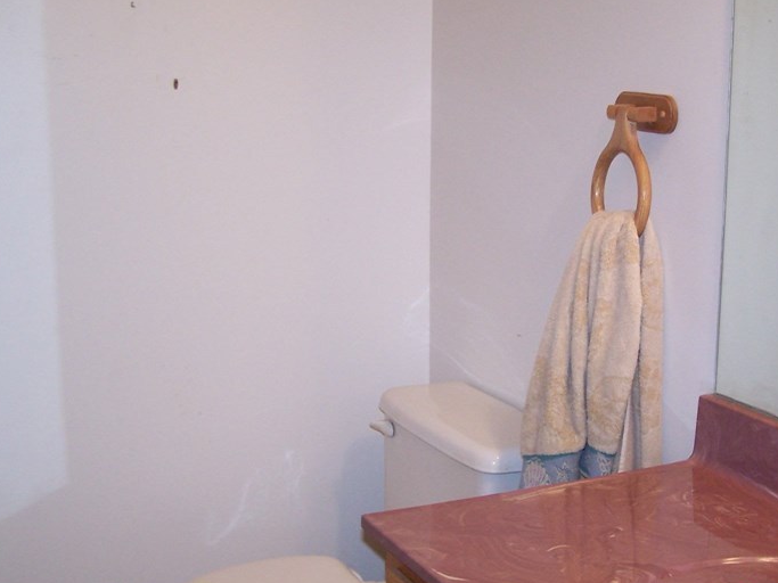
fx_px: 1281
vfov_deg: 25.6
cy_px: 340
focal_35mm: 57
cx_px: 521
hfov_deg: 33.5
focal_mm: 6.3
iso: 140
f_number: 2.8
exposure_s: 1/60
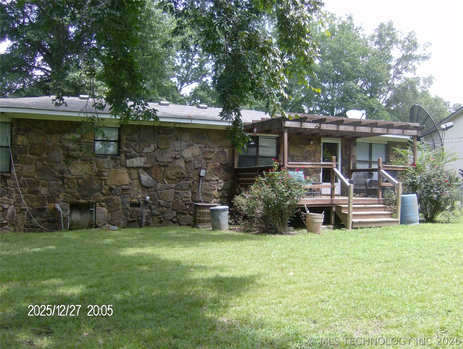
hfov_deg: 51.3
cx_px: 232
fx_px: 482
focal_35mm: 36
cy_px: 174
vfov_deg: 39.7
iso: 100
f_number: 2.8
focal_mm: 6
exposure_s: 1/301
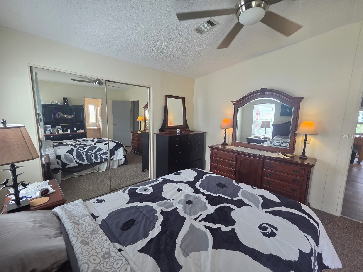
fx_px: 136
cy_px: 136
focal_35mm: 13
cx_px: 182
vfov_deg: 89.9
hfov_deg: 106.2
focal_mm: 2.2
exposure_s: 1/120
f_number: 2.2
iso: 125
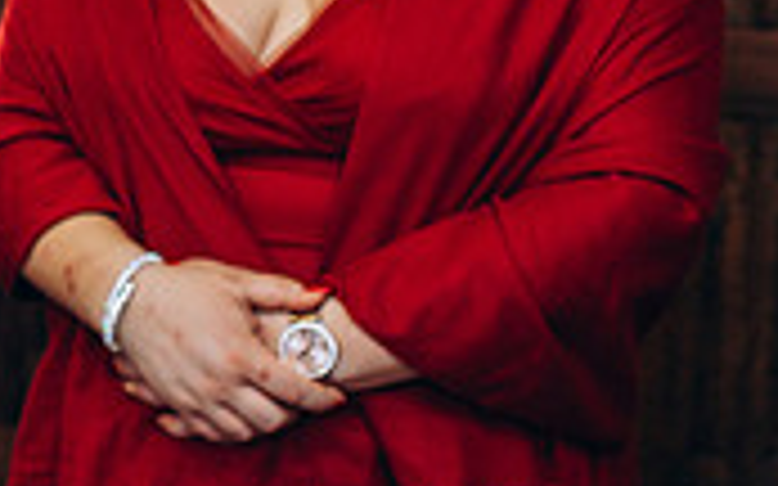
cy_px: -64
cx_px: -481
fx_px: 2650
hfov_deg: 15.1
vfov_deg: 10.3
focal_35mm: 125
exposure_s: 1/125
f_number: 2.5
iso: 160
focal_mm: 35
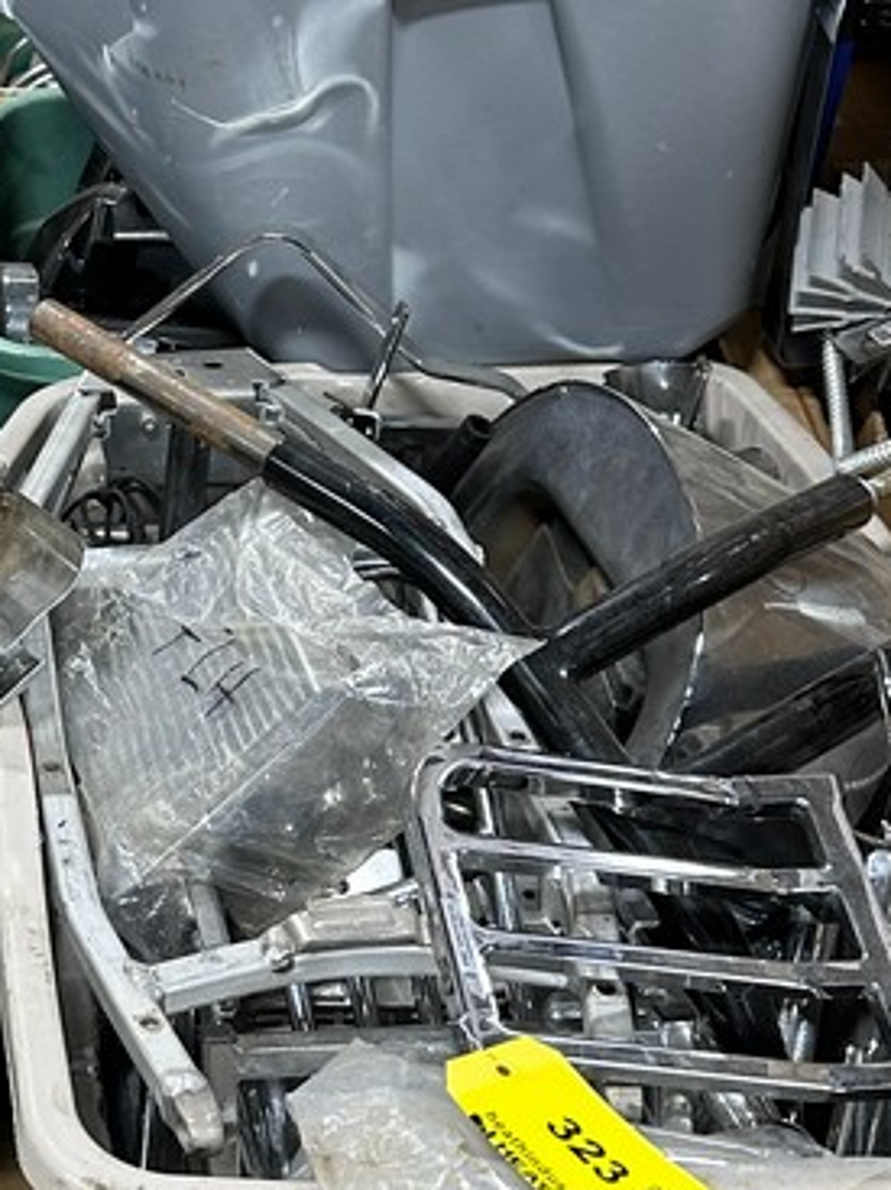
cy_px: 467
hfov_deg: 20.9
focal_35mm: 67
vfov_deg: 28.9
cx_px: -71
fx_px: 2301
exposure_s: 1/60
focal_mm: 6.86
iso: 200
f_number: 1.78
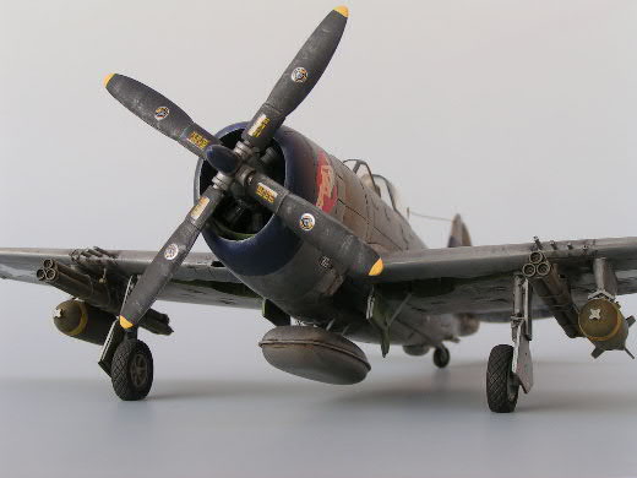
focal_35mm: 63
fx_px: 1159
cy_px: 239
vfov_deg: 23.3
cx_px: 318
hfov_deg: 30.7
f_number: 5
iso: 50
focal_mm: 9.7
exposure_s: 1/200
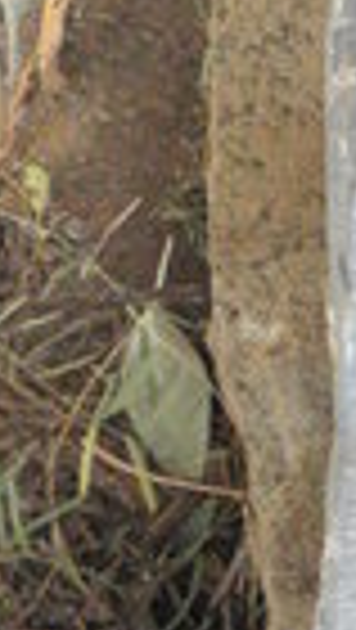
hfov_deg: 6.5
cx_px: 1221
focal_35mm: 162
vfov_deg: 13.3
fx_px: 2712
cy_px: 270
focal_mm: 4.6
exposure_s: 1/60
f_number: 6.3
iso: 200
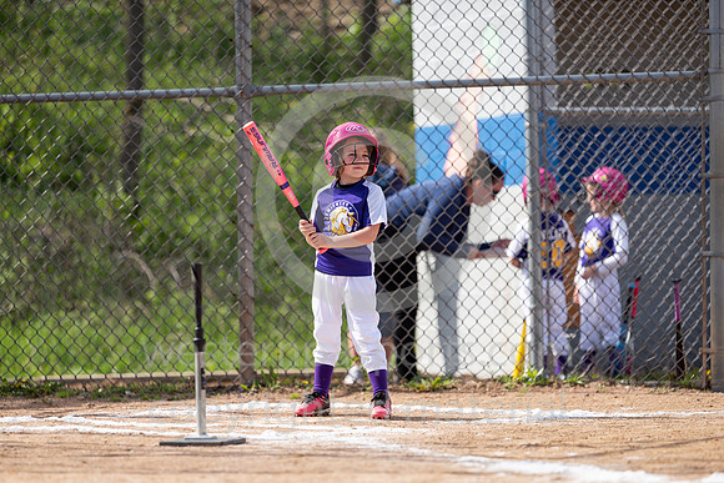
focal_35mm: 200
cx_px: 362
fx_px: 4023
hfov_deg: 10.3
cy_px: 242
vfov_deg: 6.9
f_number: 3.2
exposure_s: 1/2000
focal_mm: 200
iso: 200
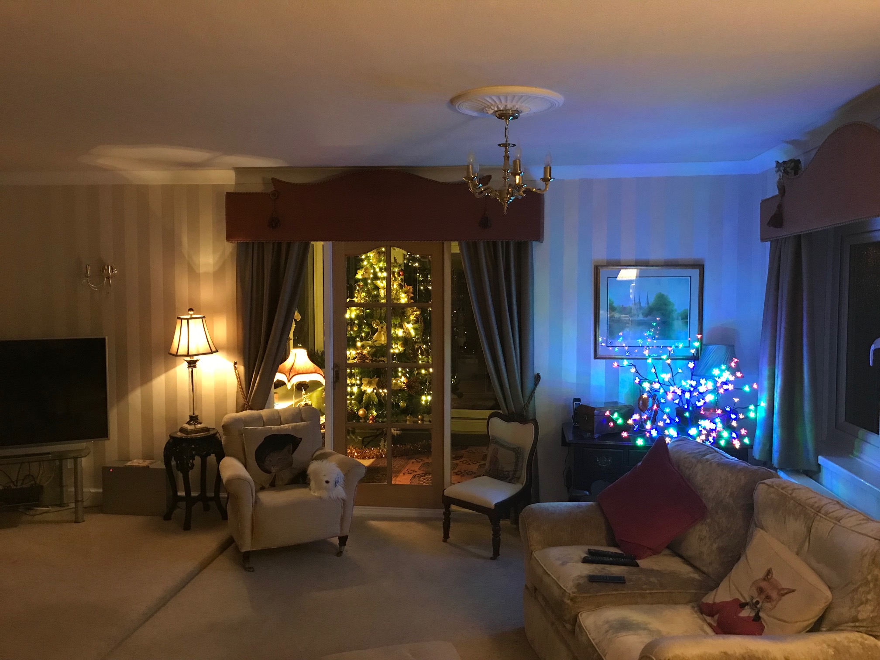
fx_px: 712
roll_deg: -0.1
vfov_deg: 49.7
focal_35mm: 28
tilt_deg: -4.4
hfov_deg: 63.4
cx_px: 440
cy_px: 330
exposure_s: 1/4
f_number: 1.8
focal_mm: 3.99
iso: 100
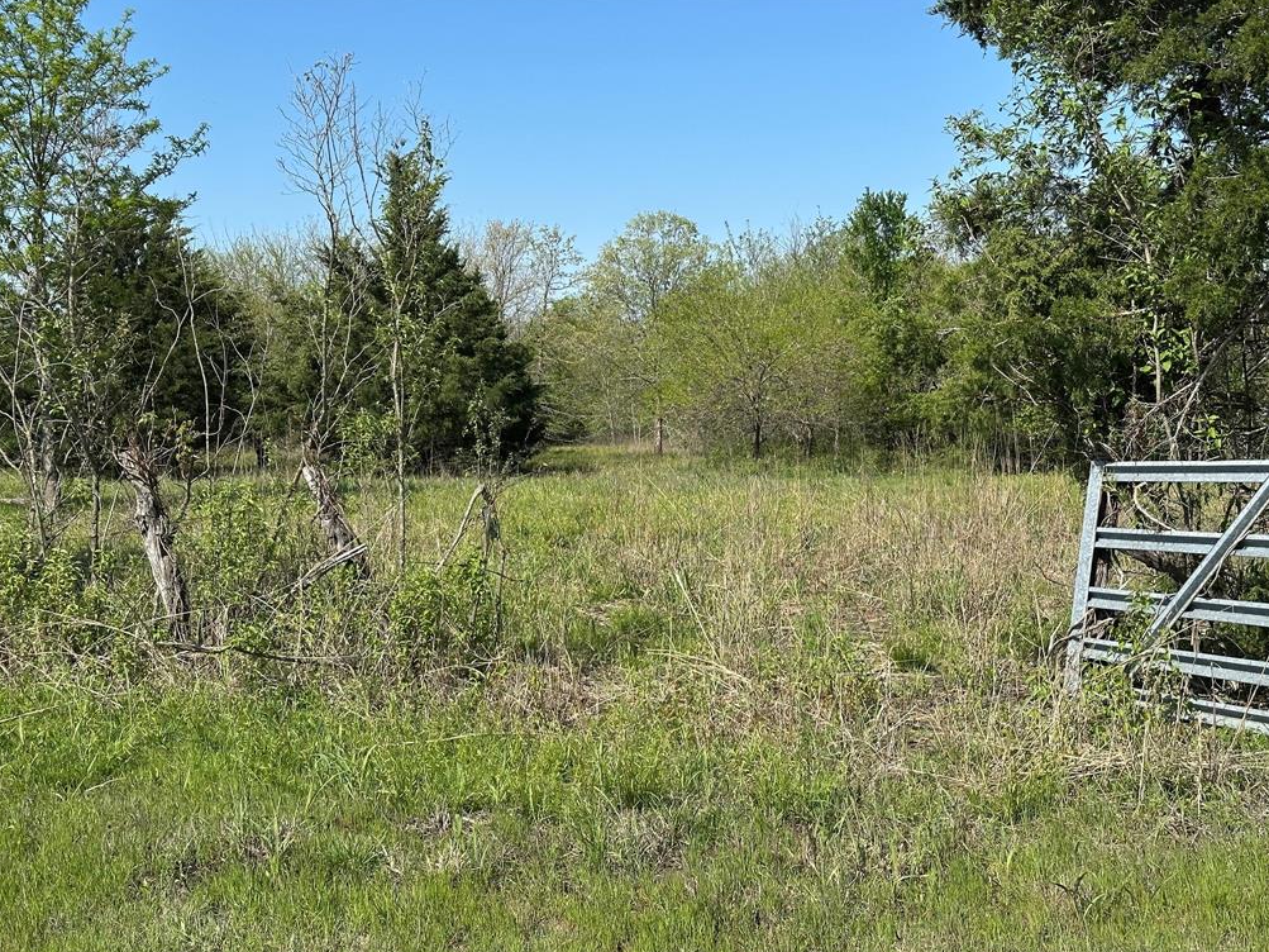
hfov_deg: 38.9
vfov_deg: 29.7
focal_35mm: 49
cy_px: 479
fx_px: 1796
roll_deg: +0.9
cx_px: 638
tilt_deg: -1.8
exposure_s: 1/3257
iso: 64
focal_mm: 6.86
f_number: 1.78
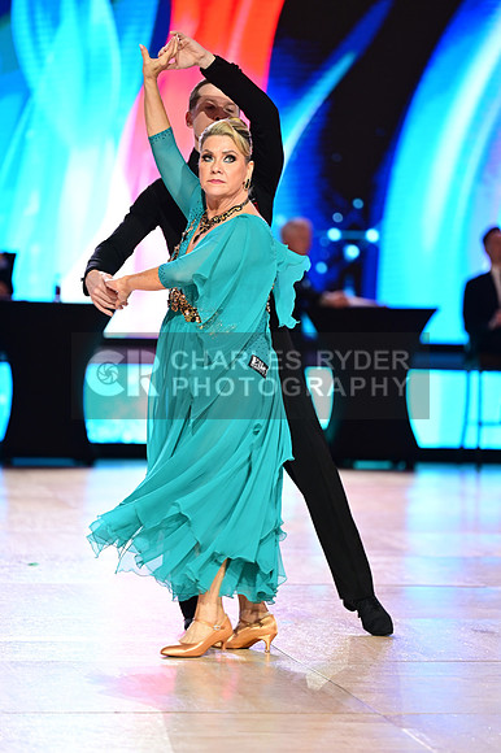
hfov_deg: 9.8
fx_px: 2926
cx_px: 250
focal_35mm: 140
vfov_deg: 14.7
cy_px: 376
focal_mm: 140
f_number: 2.8
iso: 1600
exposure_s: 1/400
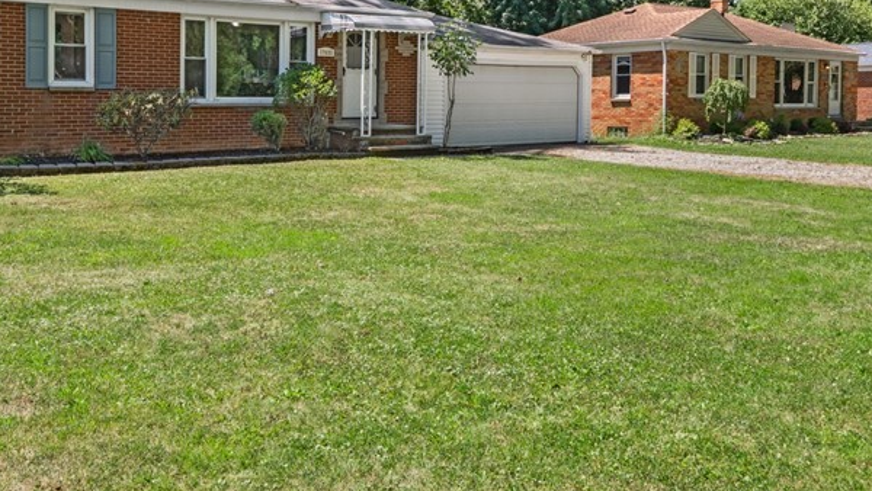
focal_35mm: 36
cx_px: 429
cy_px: 75
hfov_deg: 55.3
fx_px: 833
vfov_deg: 31.7
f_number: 9
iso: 250
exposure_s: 1/125
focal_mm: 19
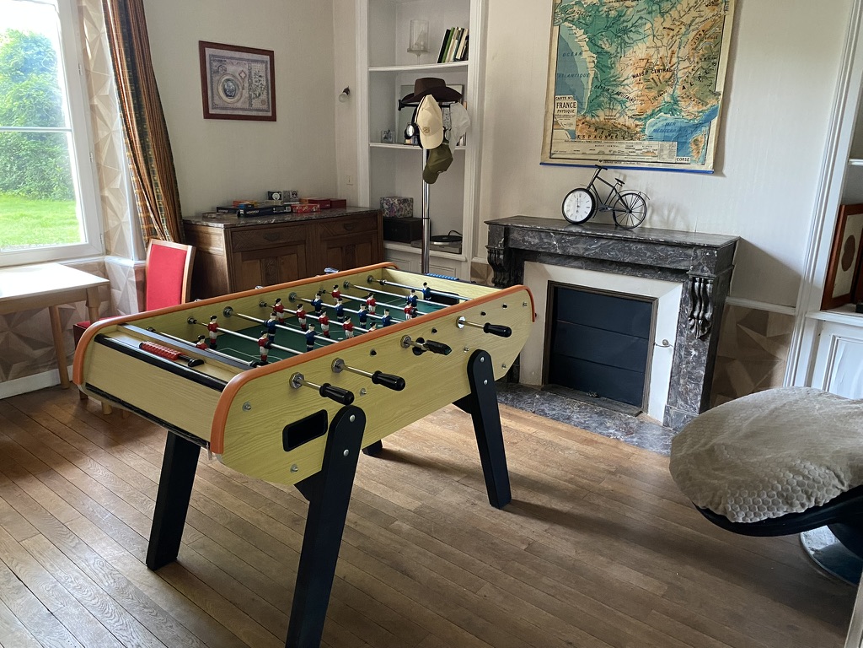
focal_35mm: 26
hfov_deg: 67.3
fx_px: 648
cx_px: 432
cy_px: 324
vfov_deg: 53.1
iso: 500
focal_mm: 4.25
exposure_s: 1/60
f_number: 1.8
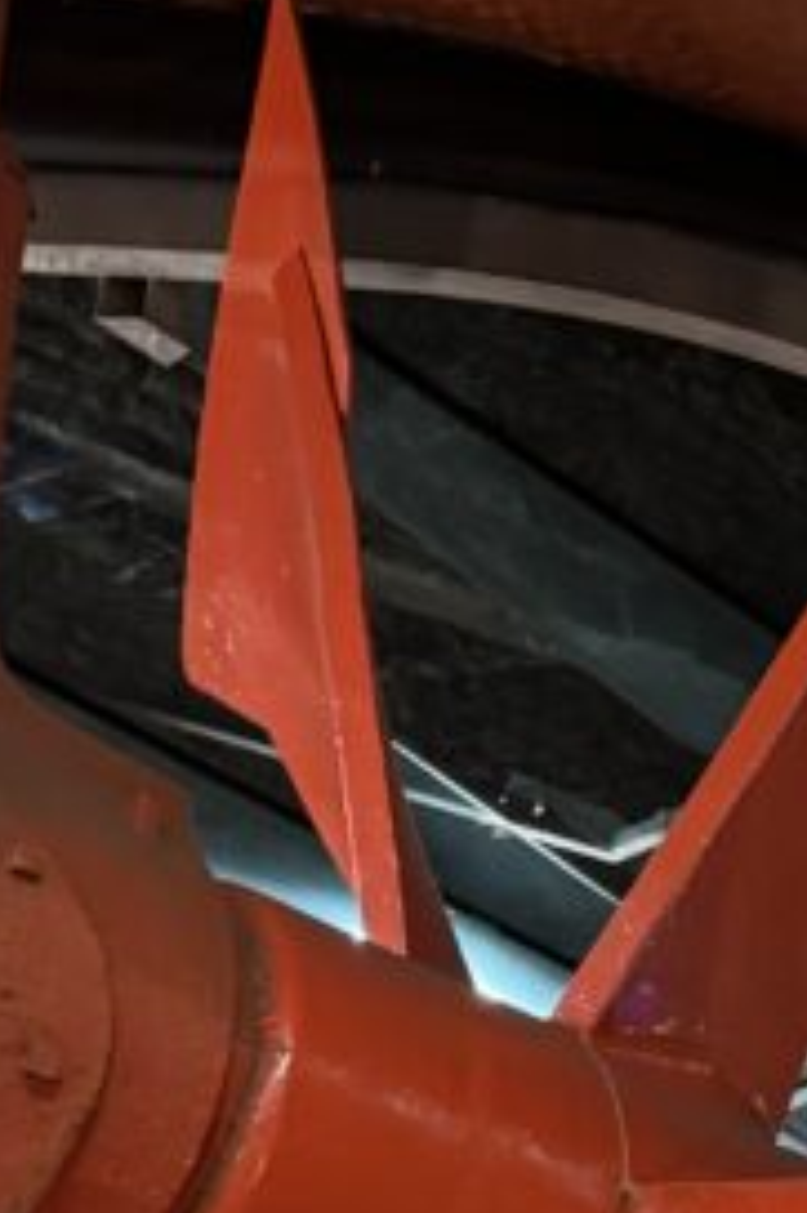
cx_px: 1097
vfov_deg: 20.3
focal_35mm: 94
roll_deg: -1.7
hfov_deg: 13.9
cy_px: 1445
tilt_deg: +19.8
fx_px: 3165
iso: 1000
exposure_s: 1/39
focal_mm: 6.76
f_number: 1.78
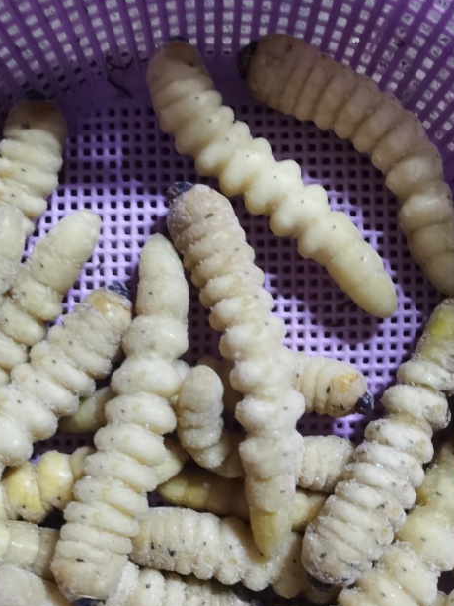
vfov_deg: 40.1
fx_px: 822
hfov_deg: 30.8
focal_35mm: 47
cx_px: 193
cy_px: 387
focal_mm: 5.58
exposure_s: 1/20
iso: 800
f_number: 1.8
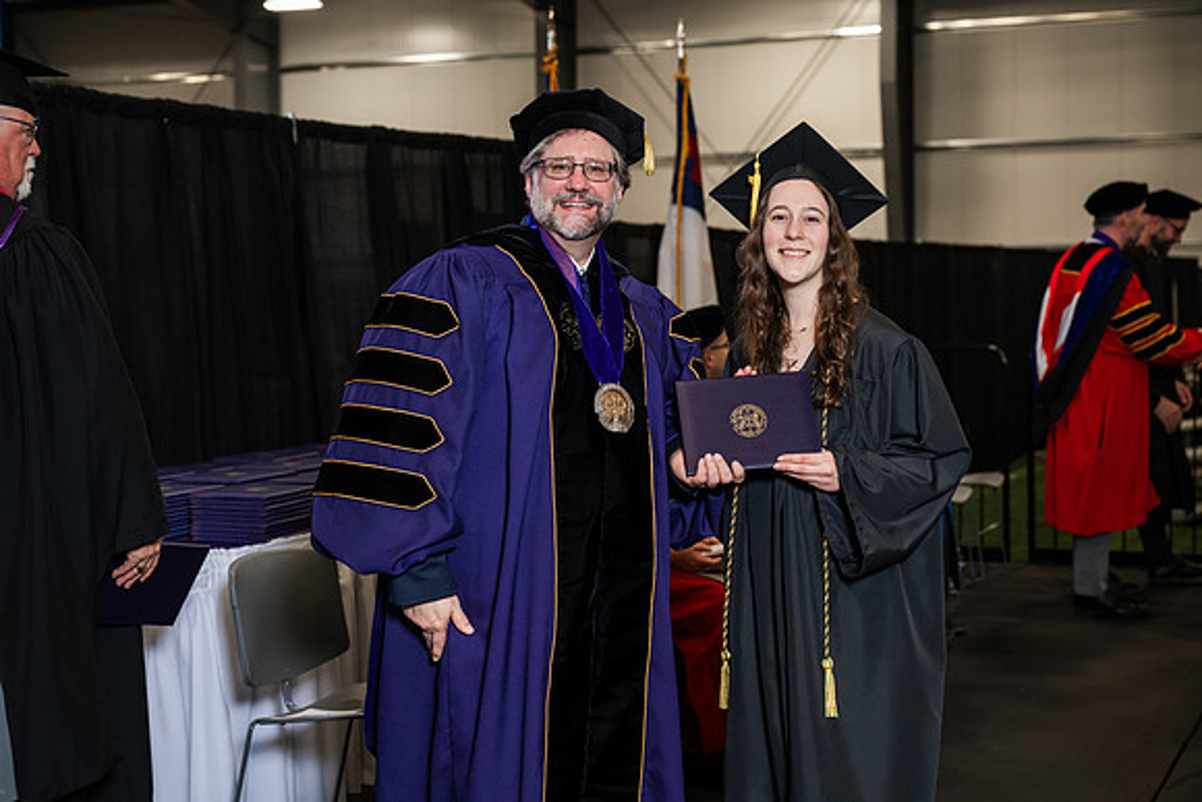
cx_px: 601
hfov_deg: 34.5
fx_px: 1937
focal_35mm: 58
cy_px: 401
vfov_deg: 23.4
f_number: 4.5
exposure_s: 1/200
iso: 1250
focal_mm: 58
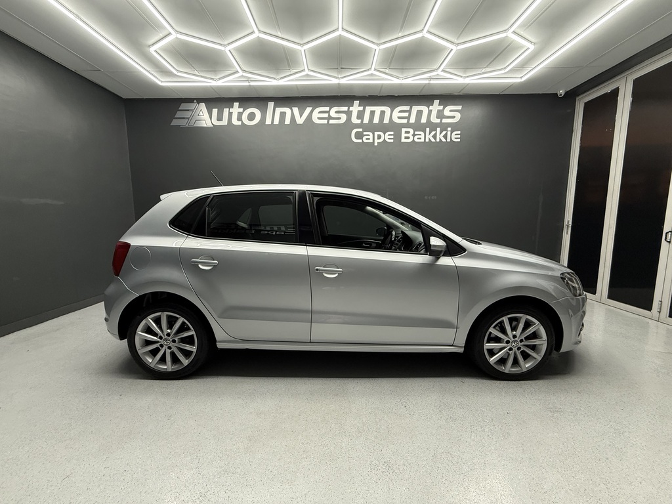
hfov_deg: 102.1
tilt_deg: -7.0
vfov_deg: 85.7
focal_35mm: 14
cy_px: 252
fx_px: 272
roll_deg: +0.0
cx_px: 336
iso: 250
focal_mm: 2.22
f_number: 2.2
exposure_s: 1/100
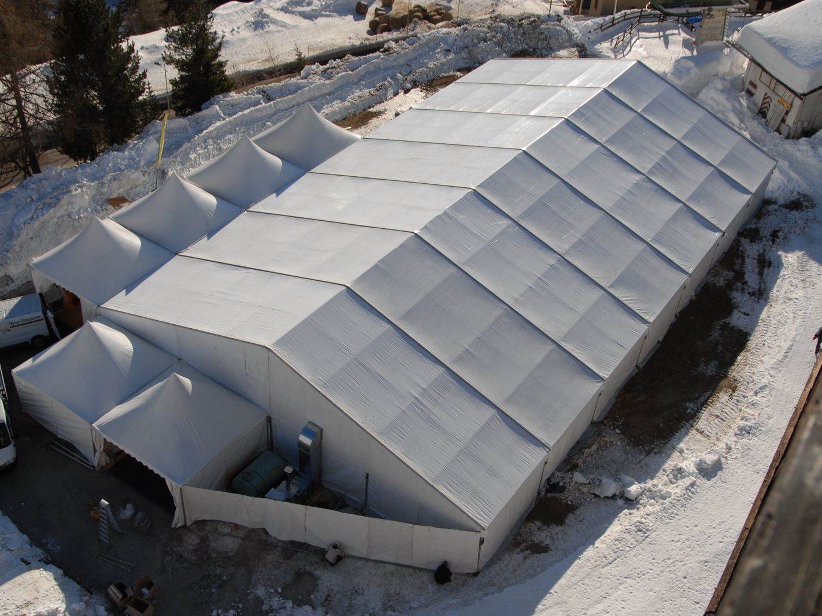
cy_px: 309
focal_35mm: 39
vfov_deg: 36.8
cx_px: 410
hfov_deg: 47.9
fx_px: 926
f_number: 9
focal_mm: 24
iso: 125
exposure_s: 1/320
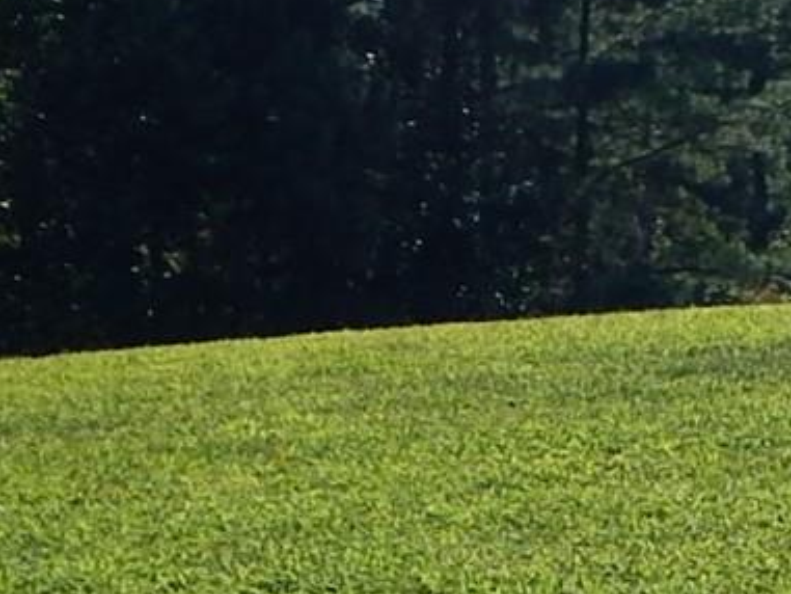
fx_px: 5280
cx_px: 1127
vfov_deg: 6.4
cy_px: 0
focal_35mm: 231
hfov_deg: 8.4
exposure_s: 1/400
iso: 125
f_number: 7.1
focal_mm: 7.7
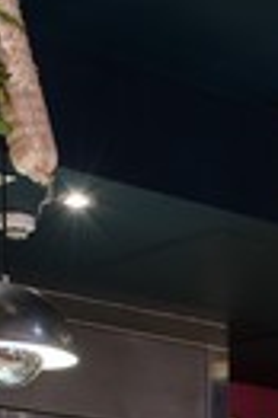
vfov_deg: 13.7
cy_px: 699
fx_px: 1591
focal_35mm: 137
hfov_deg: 9.6
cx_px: 459
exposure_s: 1.6
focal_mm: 35
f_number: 13
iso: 200
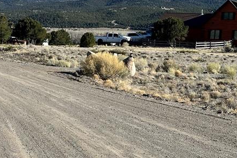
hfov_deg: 17.3
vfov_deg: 11.8
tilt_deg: -8.0
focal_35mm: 116
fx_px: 764
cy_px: 124
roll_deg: -1.5
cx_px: 12
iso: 64
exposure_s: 1/3731
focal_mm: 6.86
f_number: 1.78
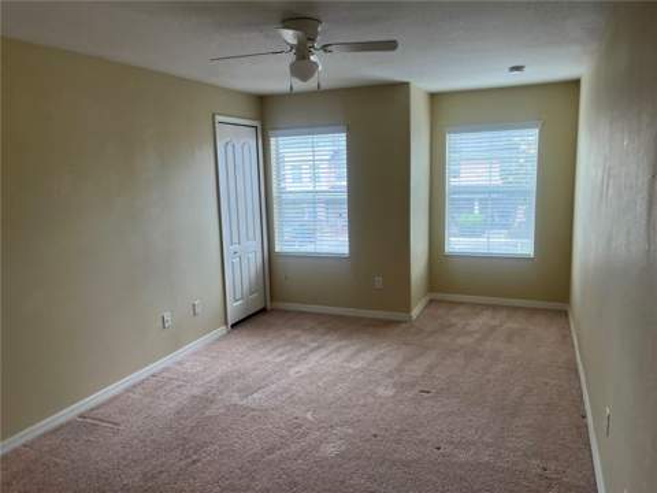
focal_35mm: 26
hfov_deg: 67.3
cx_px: 328
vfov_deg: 53.1
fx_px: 493
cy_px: 246
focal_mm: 5.1
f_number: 1.6
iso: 64
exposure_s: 1/120
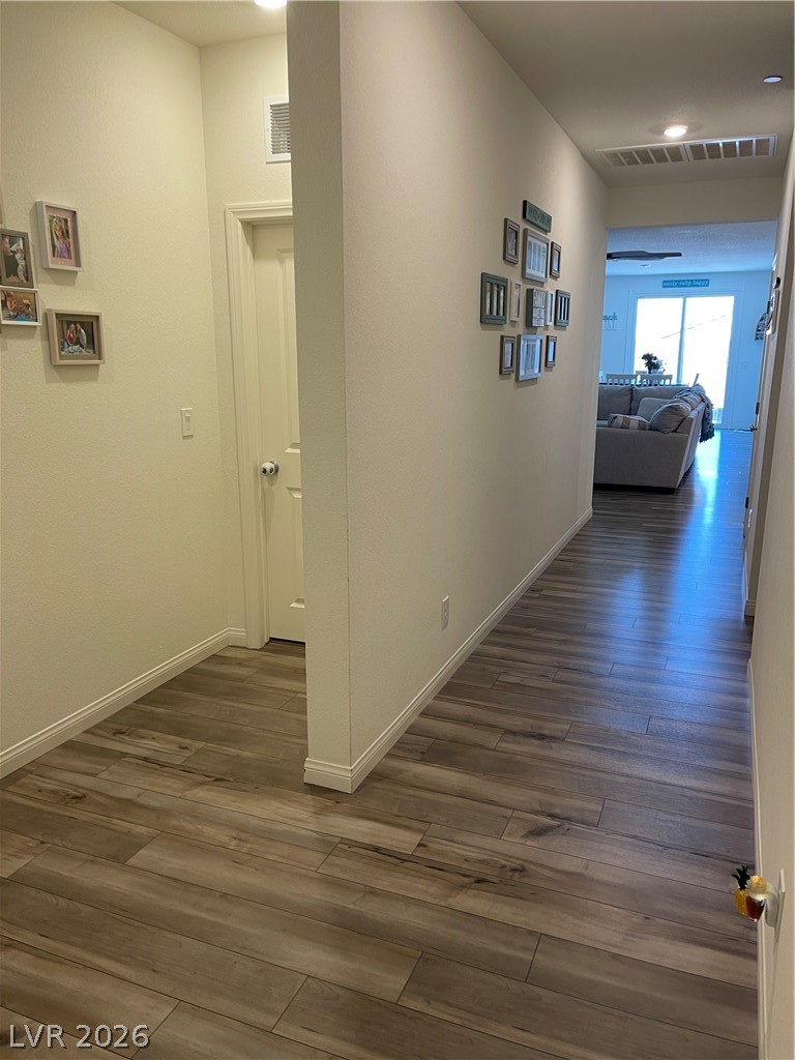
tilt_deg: -14.0
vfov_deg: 69.4
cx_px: 398
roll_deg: -0.1
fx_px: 766
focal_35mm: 25
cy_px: 530
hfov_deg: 54.9
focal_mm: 5.1
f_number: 1.6
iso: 80
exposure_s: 1/60
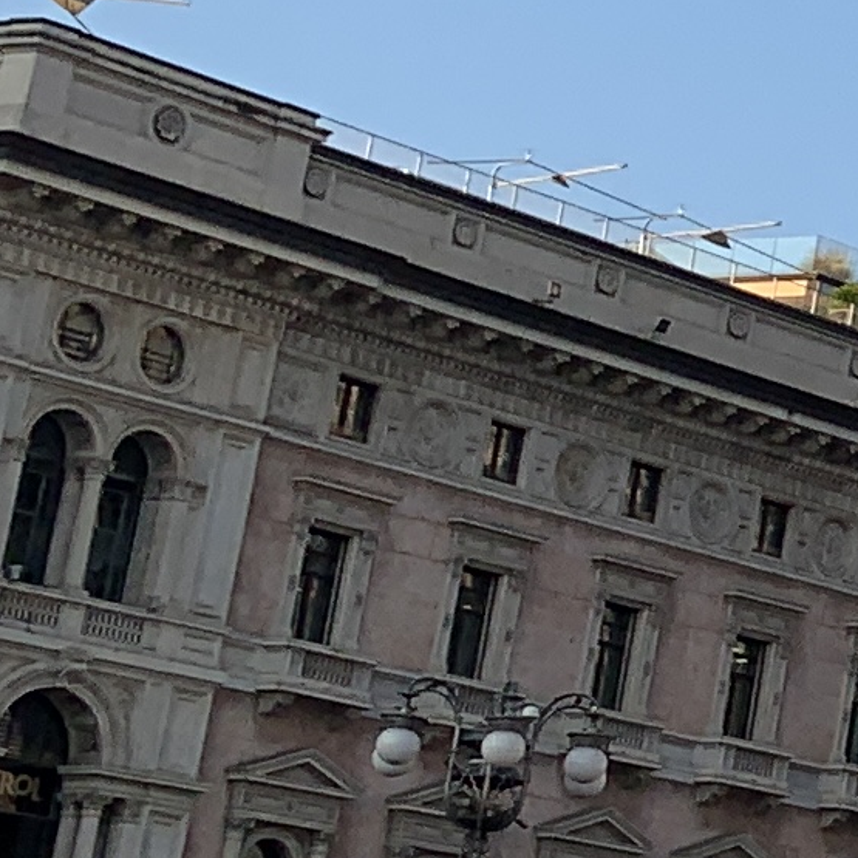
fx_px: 4683
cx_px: 3039
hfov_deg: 8.0
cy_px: 216
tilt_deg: +15.2
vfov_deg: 10.4
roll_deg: -1.9
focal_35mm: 167
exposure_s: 1/1220
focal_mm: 4.25
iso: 25
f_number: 1.8
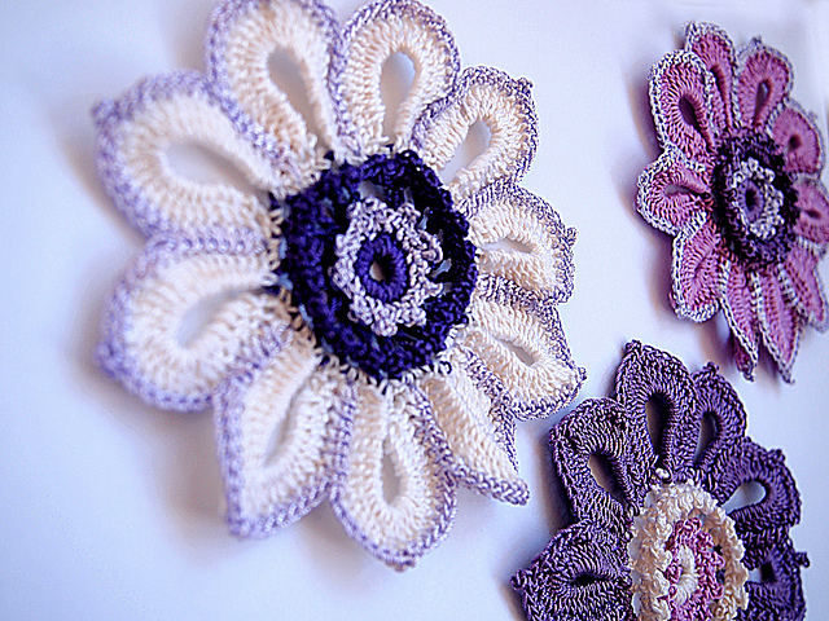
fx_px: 814
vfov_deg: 41.8
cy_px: 310
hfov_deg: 54.0
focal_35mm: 34
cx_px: 414
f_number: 4
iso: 200
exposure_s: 1/80
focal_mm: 17
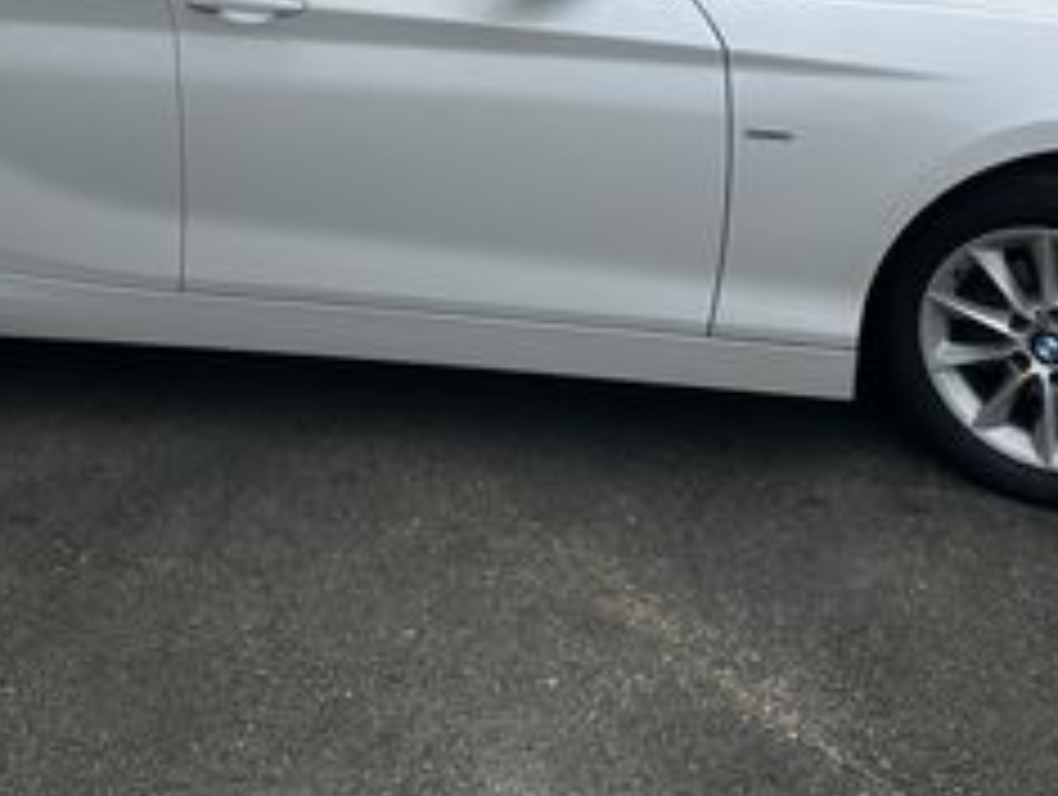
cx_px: 441
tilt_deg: -7.3
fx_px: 1592
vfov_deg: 26.4
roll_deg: +0.5
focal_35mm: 52
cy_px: -25
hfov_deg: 36.7
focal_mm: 6.86
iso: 80
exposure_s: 1/615
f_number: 1.78
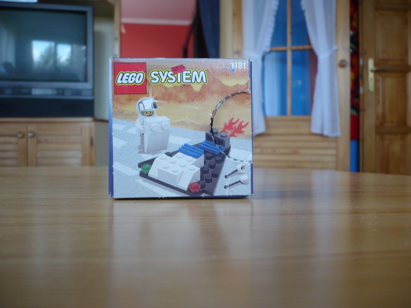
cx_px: 206
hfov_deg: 52.6
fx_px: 416
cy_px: 154
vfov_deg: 40.7
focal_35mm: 35
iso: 100
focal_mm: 5.8
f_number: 2.8
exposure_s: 1/40
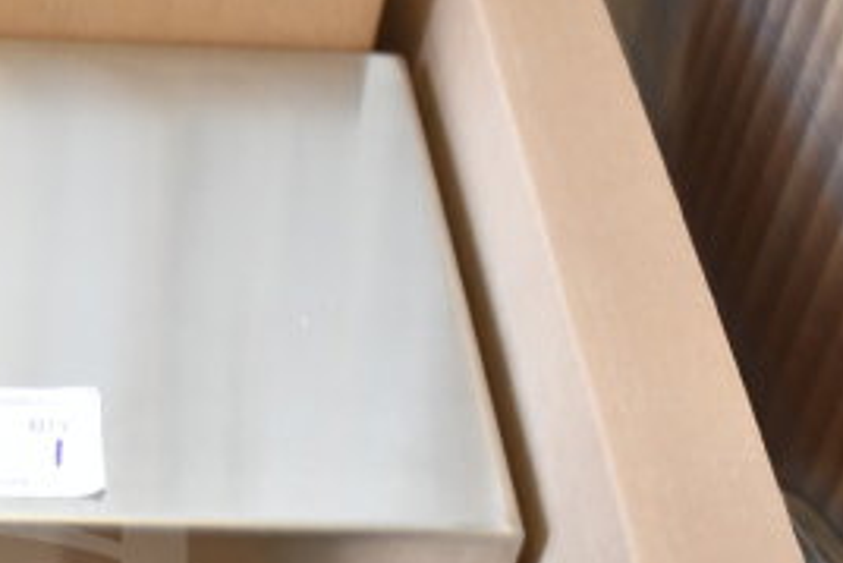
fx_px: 2159
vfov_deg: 14.6
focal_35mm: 92
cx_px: -85
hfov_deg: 21.0
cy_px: 574
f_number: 4
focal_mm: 27
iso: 1000
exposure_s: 1/40
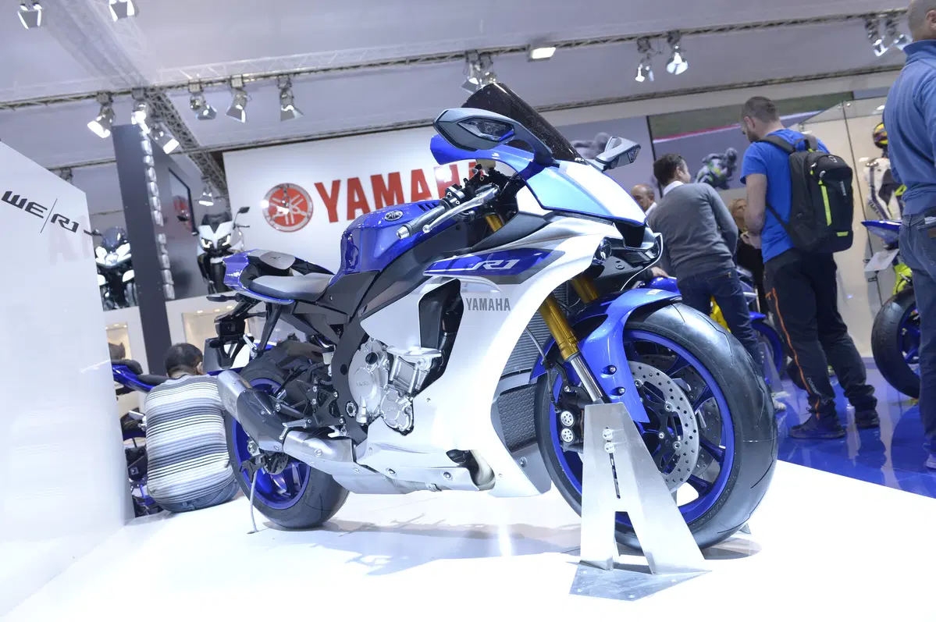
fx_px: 753
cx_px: 468
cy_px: 311
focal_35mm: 29
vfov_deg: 44.9
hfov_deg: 63.7
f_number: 5.6
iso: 1000
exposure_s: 1/160
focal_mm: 29
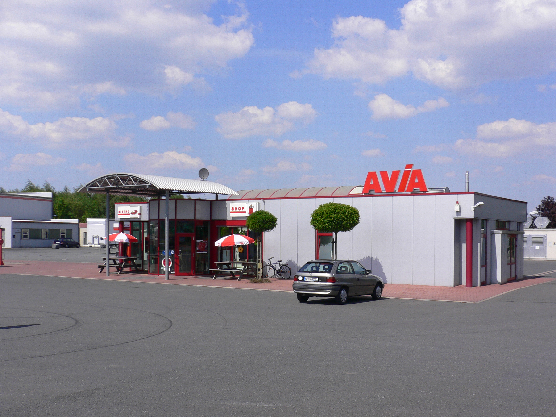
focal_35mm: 38
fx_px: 610
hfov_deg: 48.9
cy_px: 220
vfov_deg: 37.7
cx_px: 297
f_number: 5.6
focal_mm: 5.8
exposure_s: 1/500
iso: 80
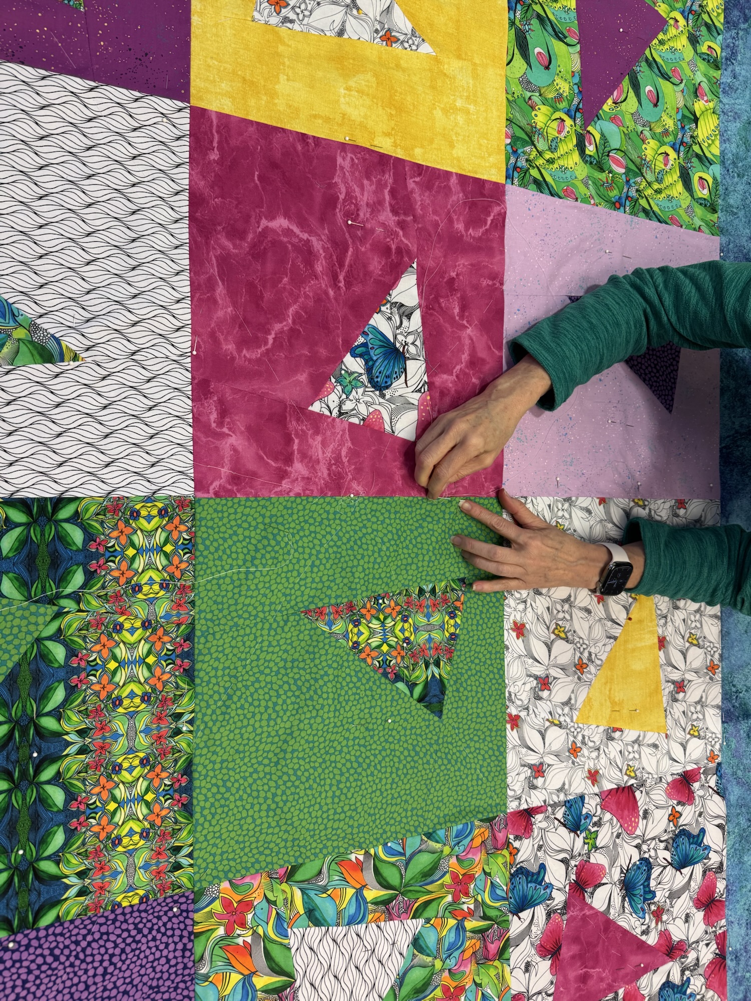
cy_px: 500
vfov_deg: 71.6
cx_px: 376
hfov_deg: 56.8
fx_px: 694
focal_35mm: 24
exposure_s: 1/120
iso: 100
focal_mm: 6.76
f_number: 1.78
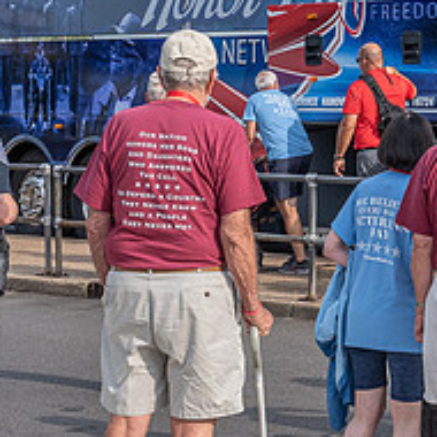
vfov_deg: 11.6
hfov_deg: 11.3
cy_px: 103
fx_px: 2142
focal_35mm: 150
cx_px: 575
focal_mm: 50
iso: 800
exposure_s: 1/800
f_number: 14
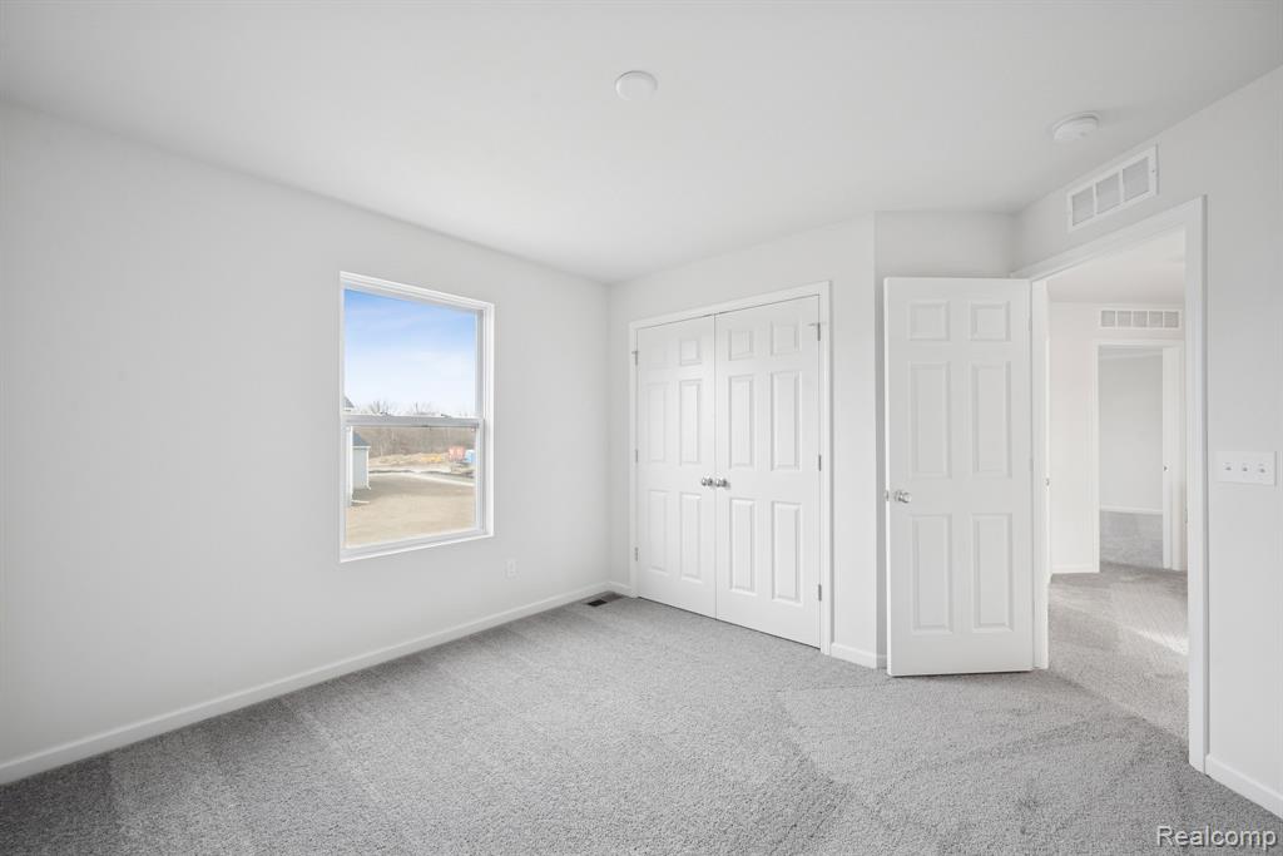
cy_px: 428
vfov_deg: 81.2
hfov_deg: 104.2
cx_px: 642
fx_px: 499
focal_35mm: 14
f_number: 9
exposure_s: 1/1.25
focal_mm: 14
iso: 100
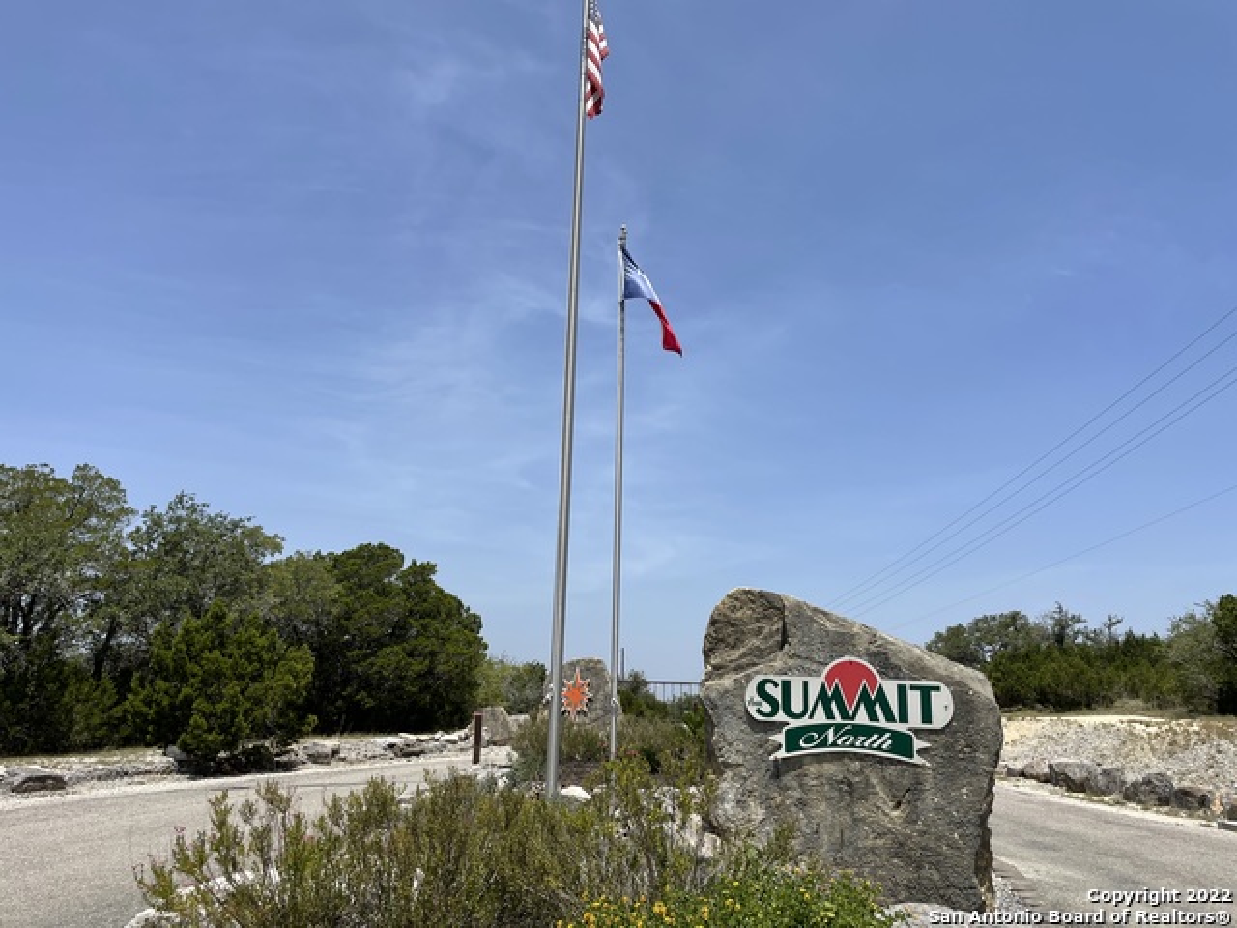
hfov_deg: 67.3
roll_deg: -2.1
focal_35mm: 26
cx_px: 618
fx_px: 929
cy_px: 464
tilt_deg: +14.9
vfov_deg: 53.1
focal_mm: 4.2
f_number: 1.6
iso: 32
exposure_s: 1/4464
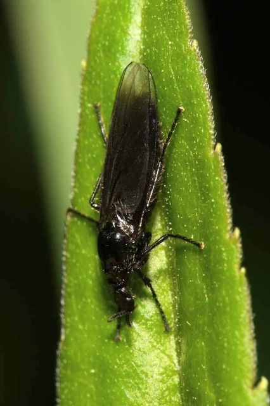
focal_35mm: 158
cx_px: 135
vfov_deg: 13.0
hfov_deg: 8.7
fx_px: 1774
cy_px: 203
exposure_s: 1/60
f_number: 29
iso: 100
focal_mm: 105
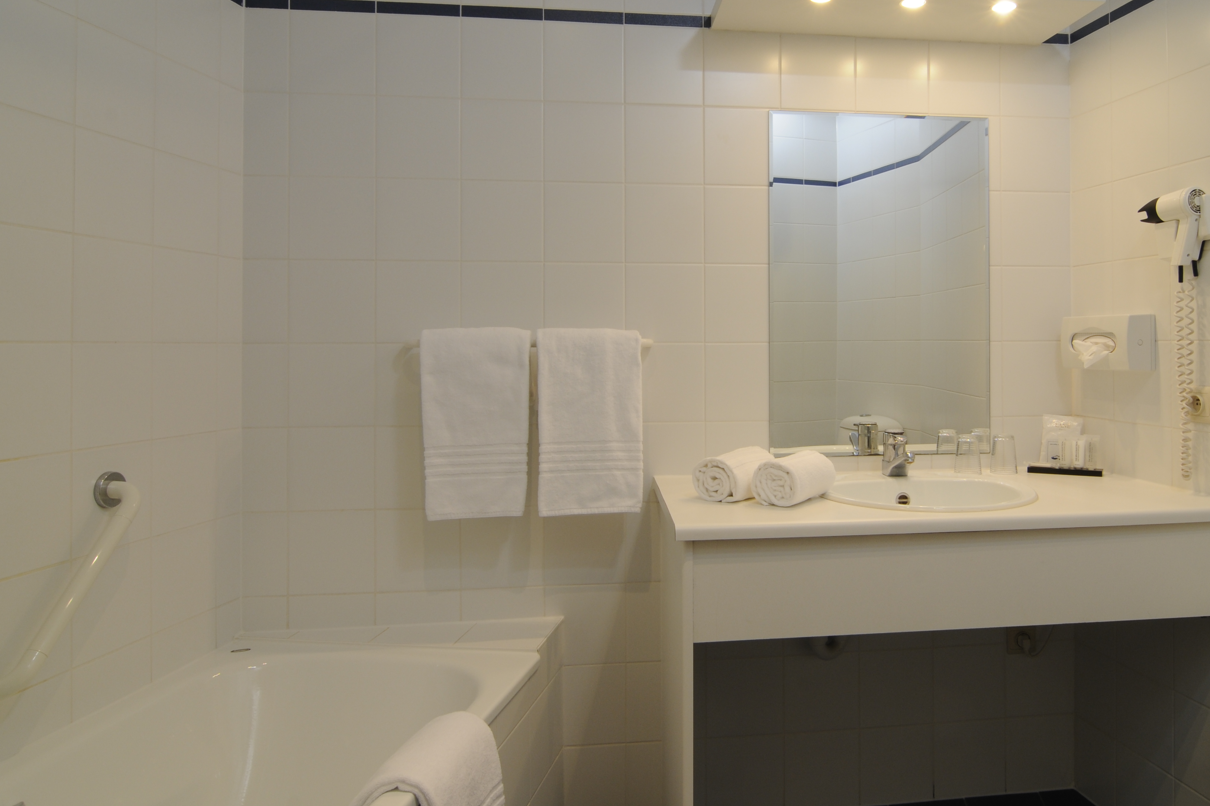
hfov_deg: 69.5
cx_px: 720
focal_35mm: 26
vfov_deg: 49.8
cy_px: 318
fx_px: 862
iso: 200
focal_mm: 13
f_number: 11
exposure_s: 1/3
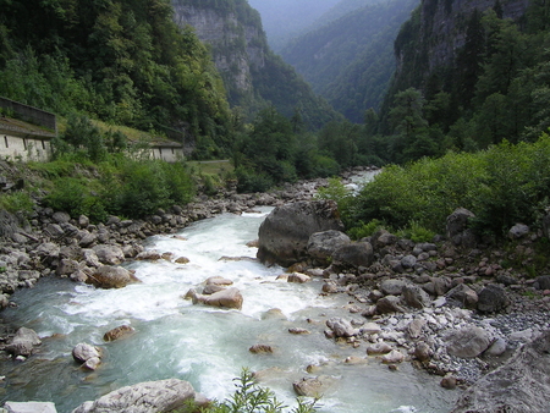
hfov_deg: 51.3
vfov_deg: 39.7
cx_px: 275
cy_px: 206
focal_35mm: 36
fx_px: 572
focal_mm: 5.6
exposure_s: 1/147
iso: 50
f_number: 4.8
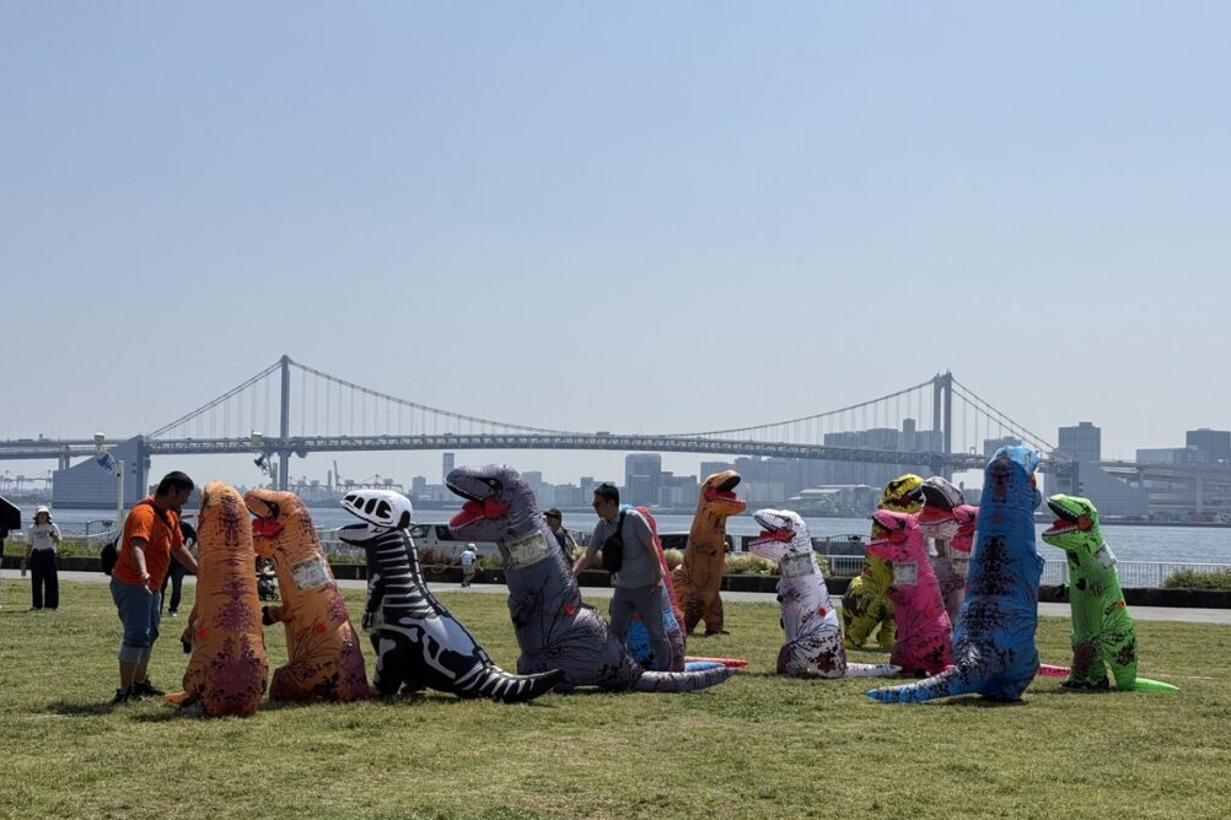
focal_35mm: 51
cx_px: 618
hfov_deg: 38.9
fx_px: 1744
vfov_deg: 26.5
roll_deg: -1.1
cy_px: 451
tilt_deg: +2.6
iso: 64
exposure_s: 1/11364
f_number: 1.78
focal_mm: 6.76
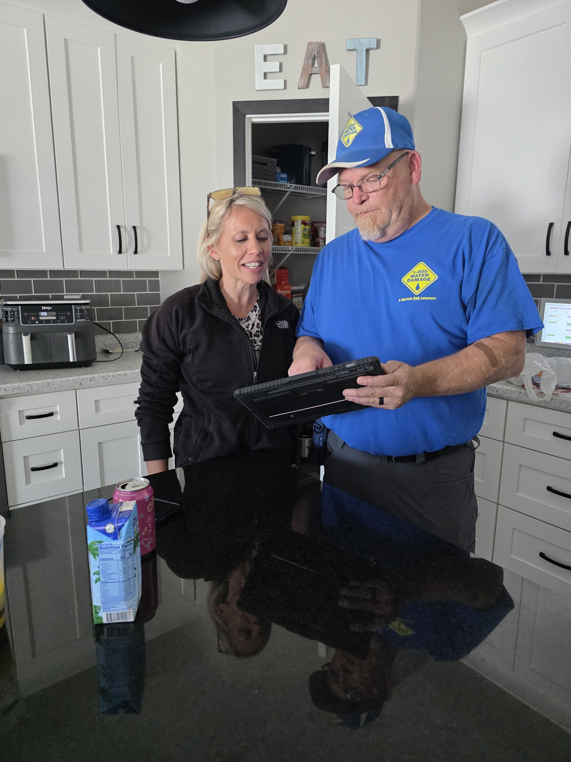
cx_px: 286
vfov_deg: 73.9
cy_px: 381
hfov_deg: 58.9
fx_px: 506
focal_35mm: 23
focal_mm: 6.3
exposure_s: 1/120
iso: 800
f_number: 1.7
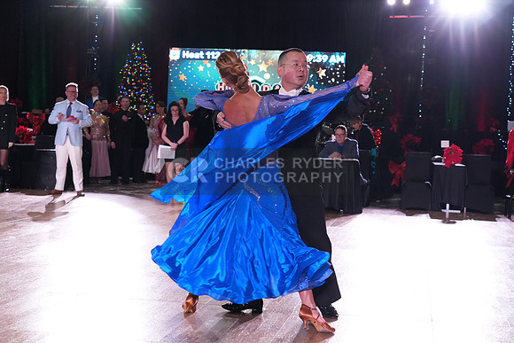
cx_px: 257
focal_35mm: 63
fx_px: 900
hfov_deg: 31.9
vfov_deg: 21.6
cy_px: 172
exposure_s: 1/320
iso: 5000
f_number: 5.6
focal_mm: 63
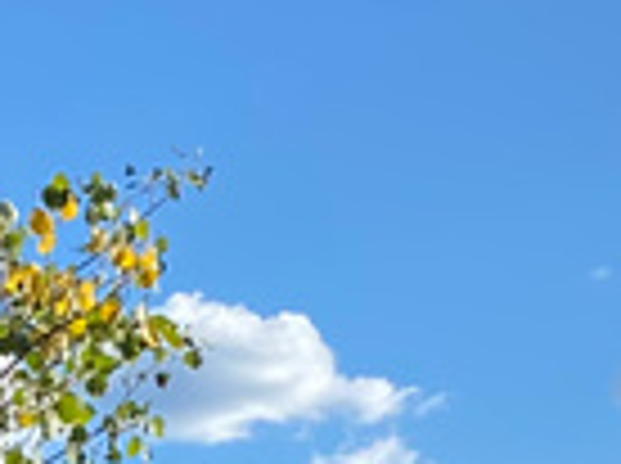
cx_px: 130
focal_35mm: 193
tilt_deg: -1.5
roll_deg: +0.6
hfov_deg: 10.2
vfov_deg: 7.1
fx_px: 3456
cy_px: 1225
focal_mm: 4.25
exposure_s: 1/1543
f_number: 1.8
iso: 32
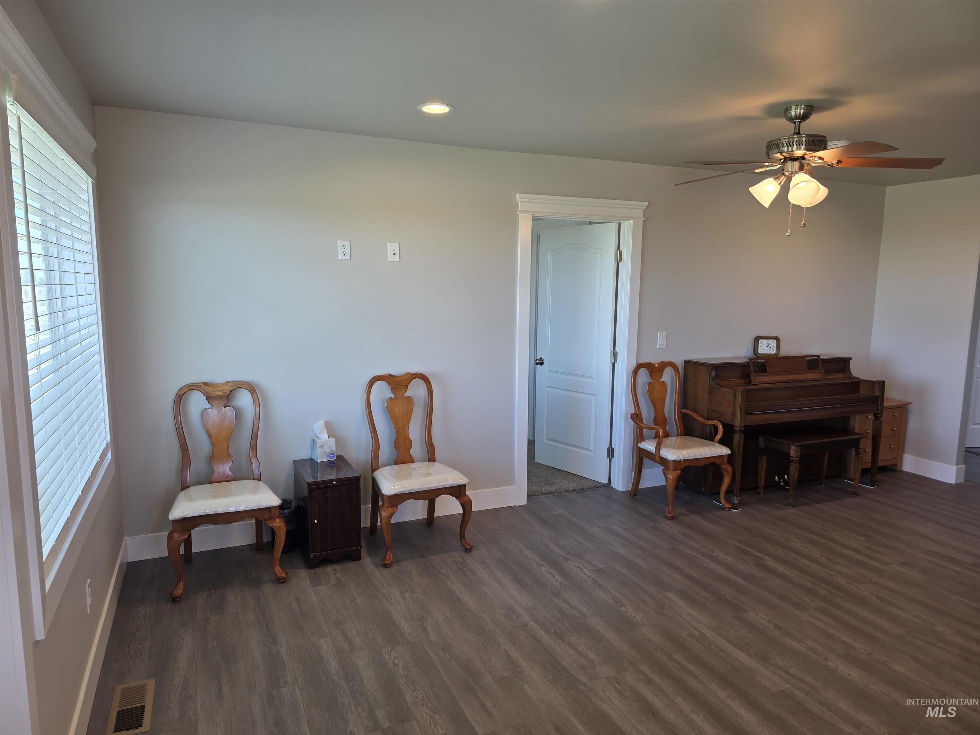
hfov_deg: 73.9
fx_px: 651
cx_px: 490
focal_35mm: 23
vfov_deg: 58.9
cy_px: 368
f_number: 1.7
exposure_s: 1/120
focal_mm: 6.3
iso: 50
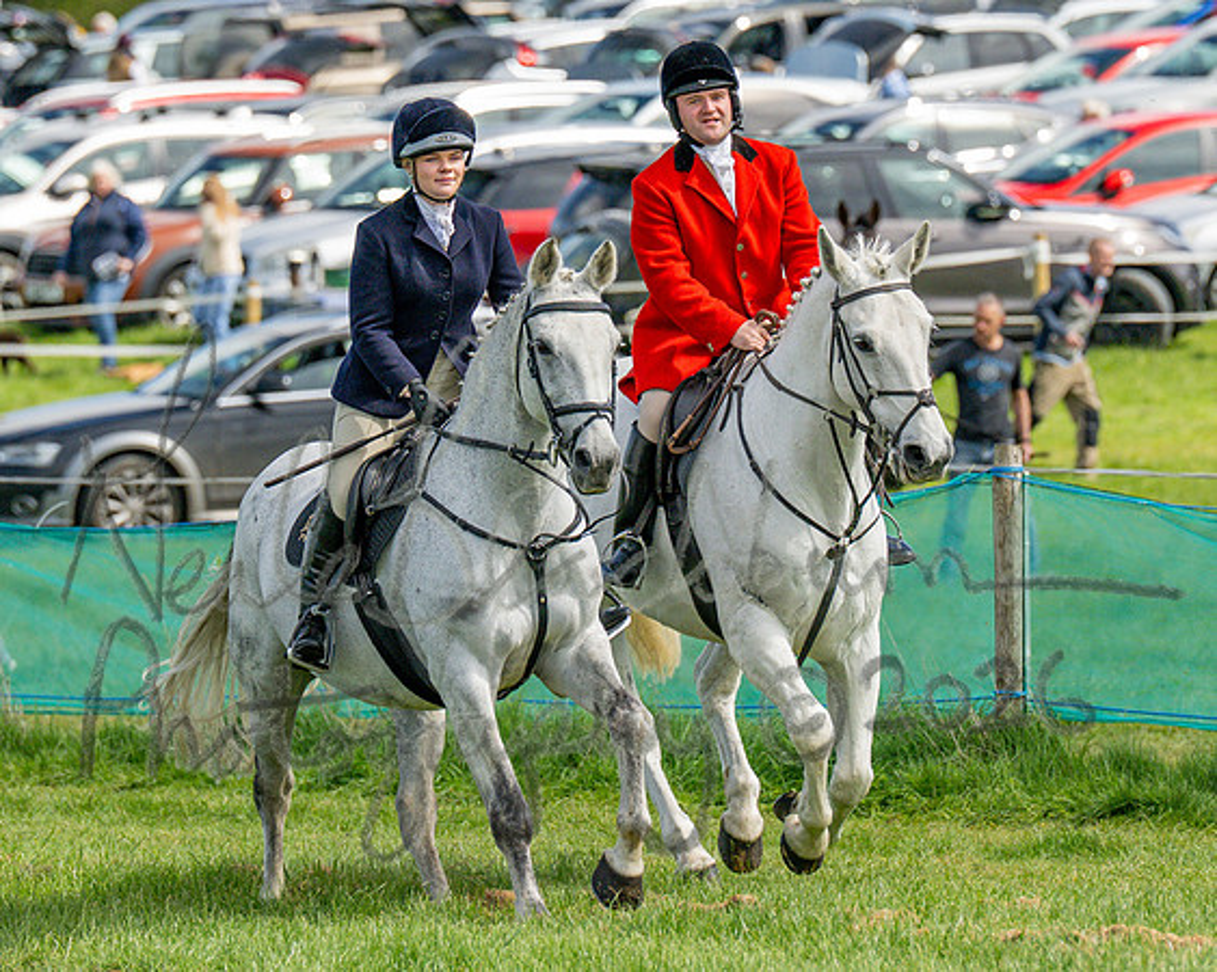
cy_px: 369
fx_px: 18001
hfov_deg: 3.9
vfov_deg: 3.1
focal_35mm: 500
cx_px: 576
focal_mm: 200
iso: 400
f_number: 4
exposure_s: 1/3200
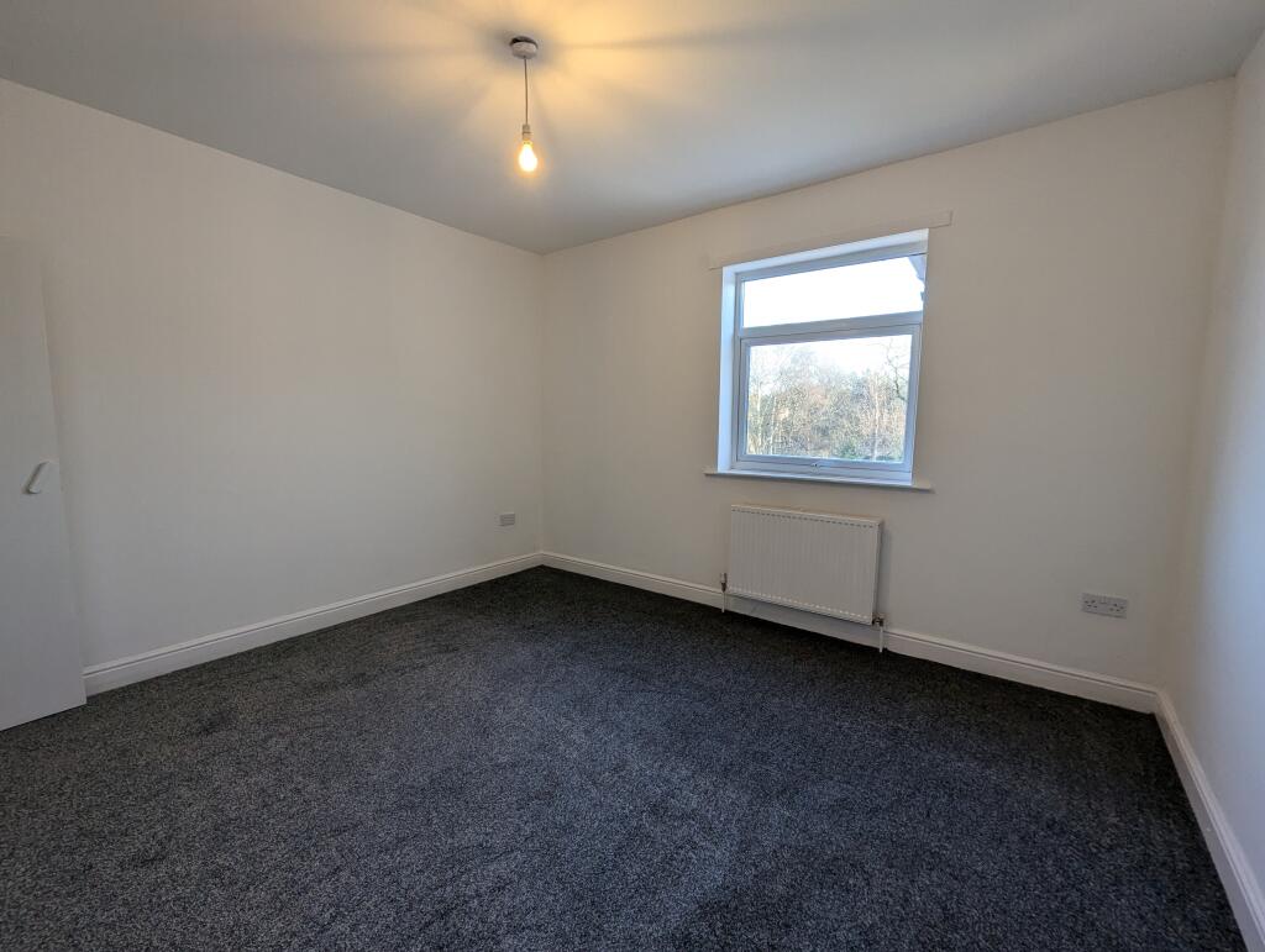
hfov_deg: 106.1
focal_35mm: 13
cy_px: 476
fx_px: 476
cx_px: 632
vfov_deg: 90.1
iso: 54
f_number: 2.2
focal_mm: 1.95
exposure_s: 1/47.9
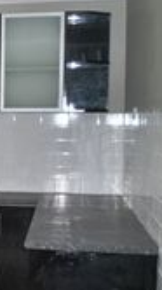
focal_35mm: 98
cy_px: 184
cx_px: -186
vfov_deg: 21.7
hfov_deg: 11.0
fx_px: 751
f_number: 4
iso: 200
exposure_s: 1/60
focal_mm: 22
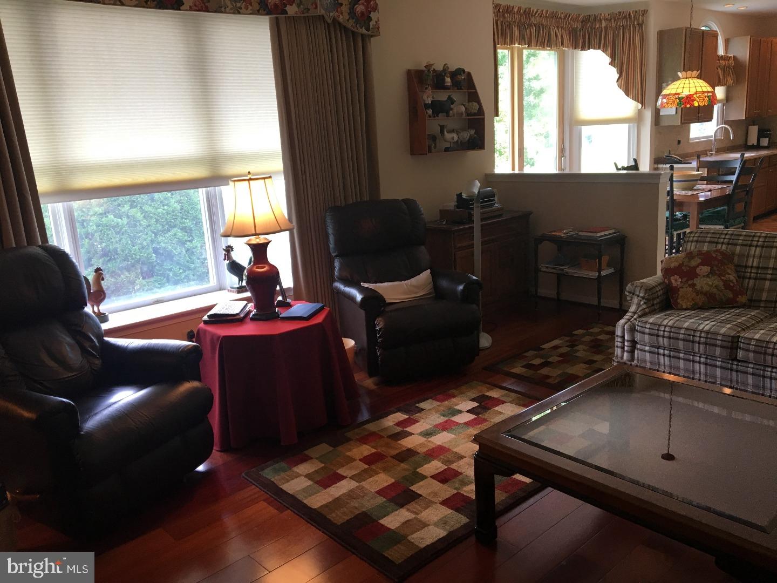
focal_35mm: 29
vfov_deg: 48.2
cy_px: 292
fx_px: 651
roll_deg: +2.9
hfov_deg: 61.7
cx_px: 388
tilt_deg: -13.3
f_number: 2.2
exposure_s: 1/30
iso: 40
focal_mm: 4.15
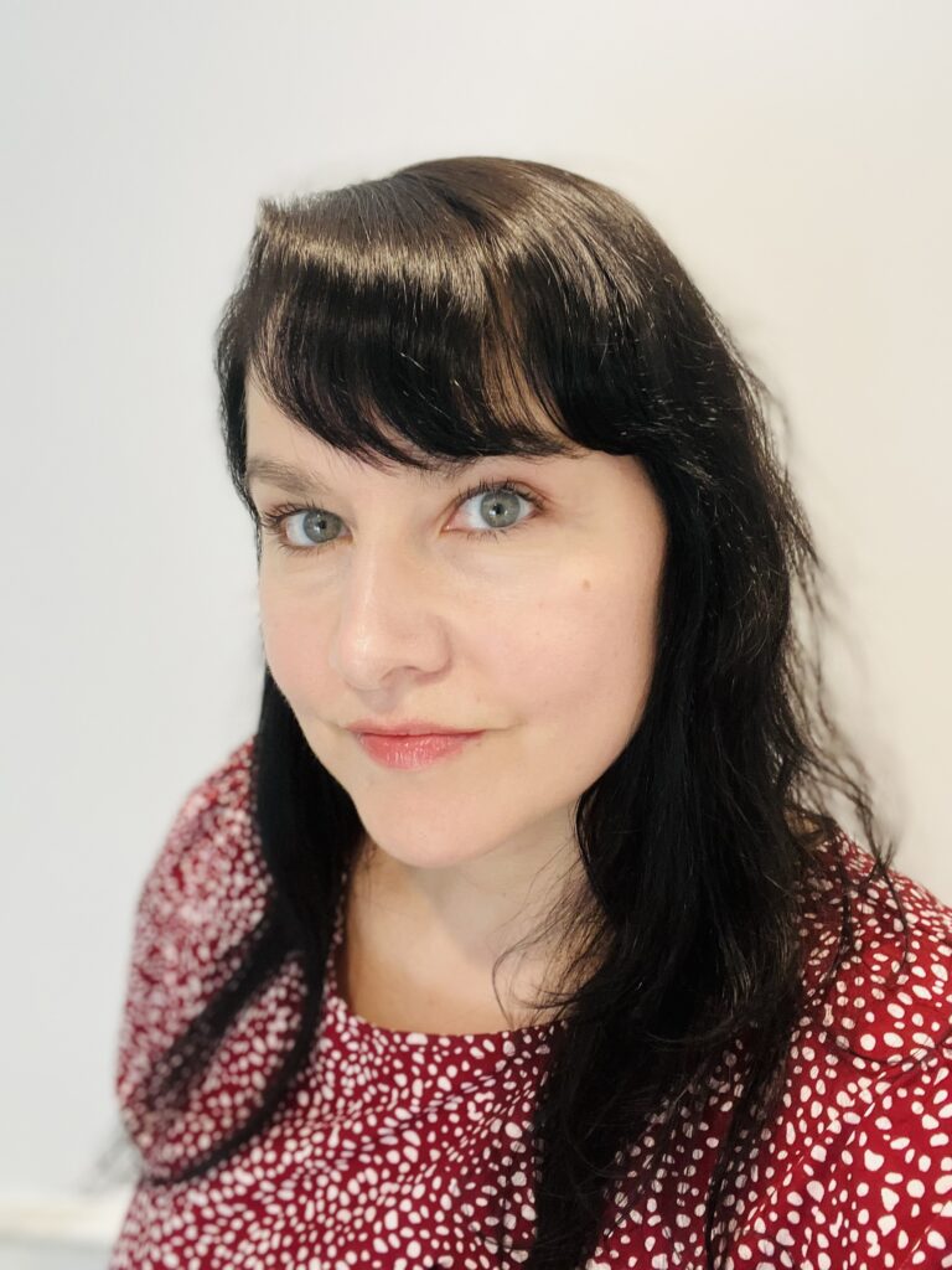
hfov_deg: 46.8
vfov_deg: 60.0
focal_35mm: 30
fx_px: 1100
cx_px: 476
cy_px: 635
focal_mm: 2.71
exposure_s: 1/60
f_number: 2.2
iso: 160
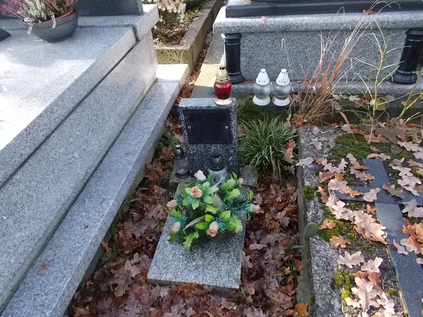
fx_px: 318
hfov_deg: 67.3
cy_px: 158
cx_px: 212
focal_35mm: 26
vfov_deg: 53.1
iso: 400
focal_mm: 4.6
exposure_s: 1/400
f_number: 3.2
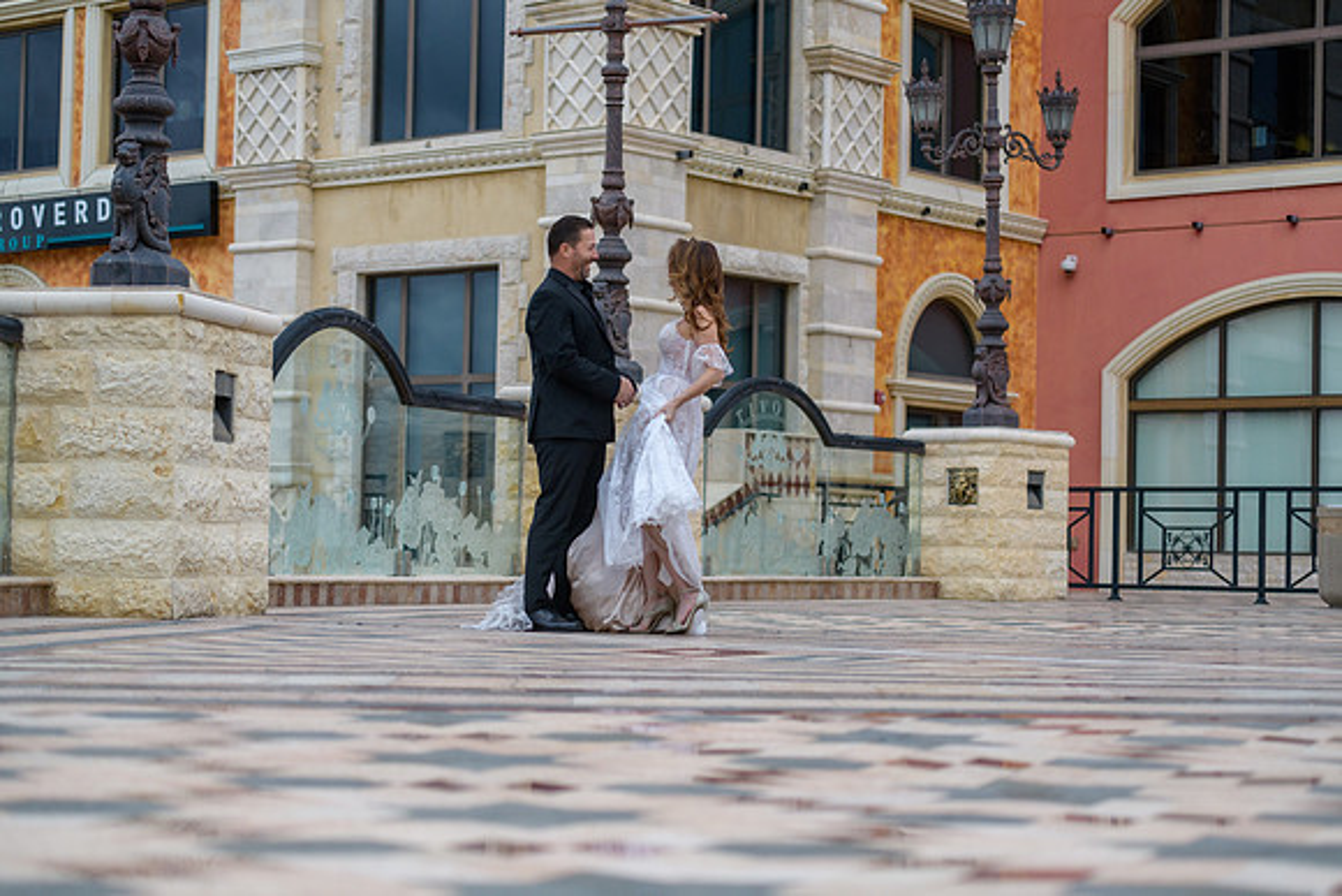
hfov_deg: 28.8
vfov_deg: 19.5
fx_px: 2610
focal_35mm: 70
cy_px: 448
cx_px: 671
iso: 400
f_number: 2.8
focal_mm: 70
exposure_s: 1/3200
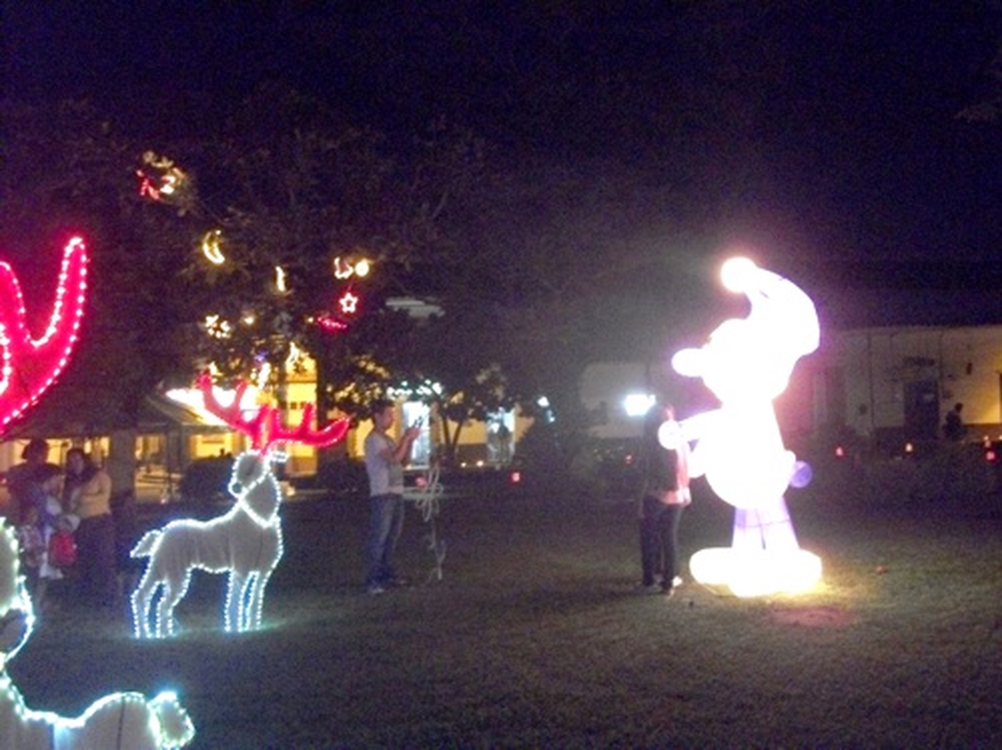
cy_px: 375
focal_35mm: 40
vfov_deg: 35.9
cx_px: 501
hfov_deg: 46.8
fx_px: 1157
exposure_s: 1/8
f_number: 3.2
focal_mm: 7.1
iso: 640
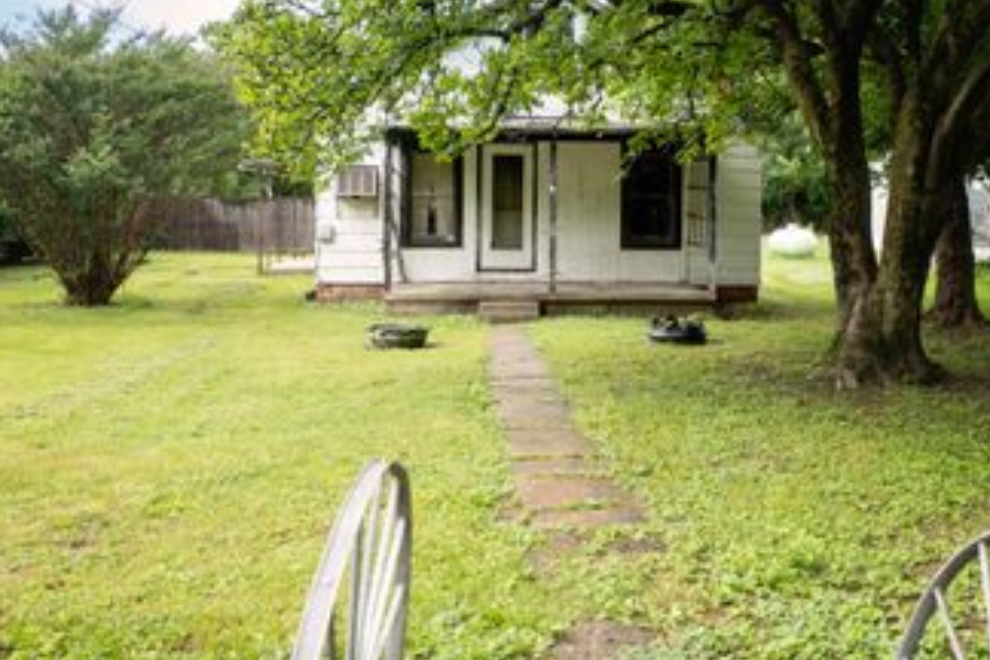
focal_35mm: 37
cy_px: 231
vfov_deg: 35.5
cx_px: 541
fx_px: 1022
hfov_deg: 51.6
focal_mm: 24.1
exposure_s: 1/1000
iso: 320
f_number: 2.8
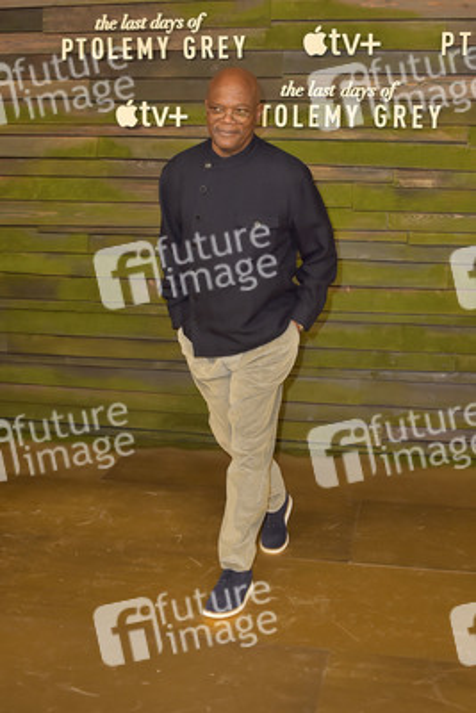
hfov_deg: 41.1
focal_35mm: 32
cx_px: 238
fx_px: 634
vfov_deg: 58.7
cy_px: 356
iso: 500
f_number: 7.1
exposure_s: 1/250
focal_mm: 32
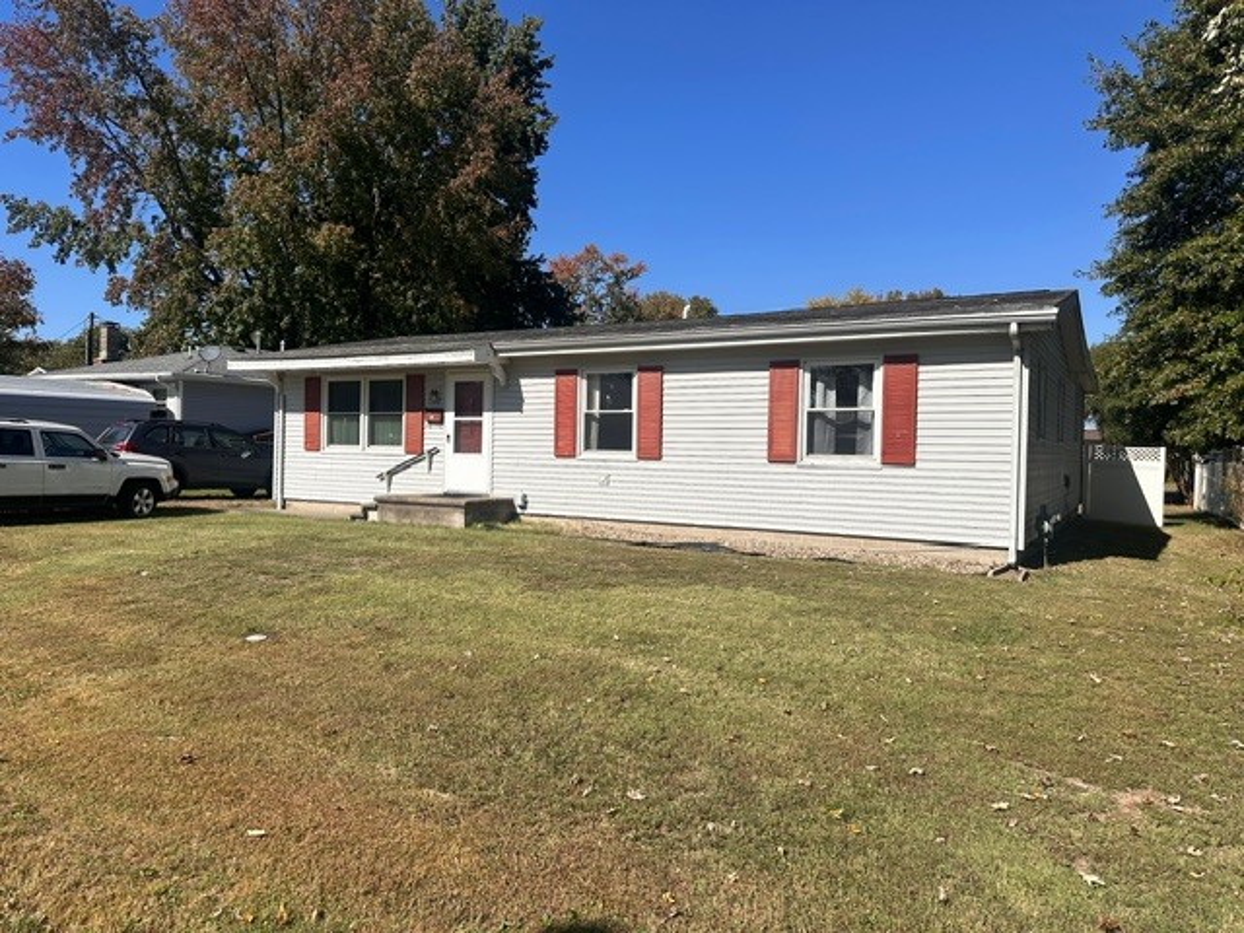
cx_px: 622
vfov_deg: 56.8
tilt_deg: +0.3
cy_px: 466
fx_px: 862
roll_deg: -1.6
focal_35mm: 24
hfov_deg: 71.6
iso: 80
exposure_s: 1/6623
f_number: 1.78
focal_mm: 6.86
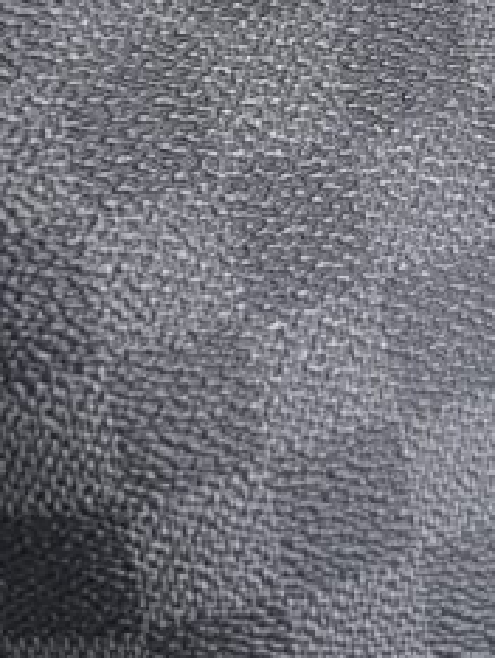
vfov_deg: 20.5
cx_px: 315
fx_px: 1561
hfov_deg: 18.0
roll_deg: +2.9
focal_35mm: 82
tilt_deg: -22.6
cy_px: -315
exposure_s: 1/120
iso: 160
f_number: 1.78
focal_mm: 6.76
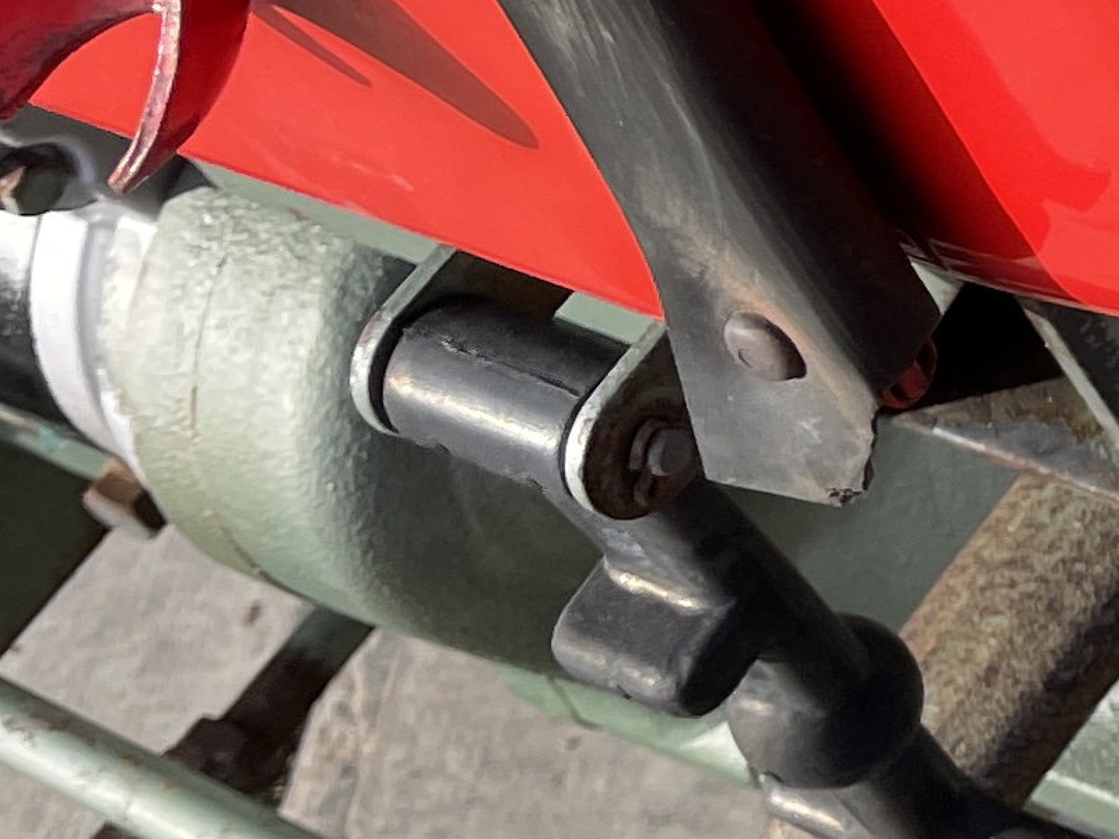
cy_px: 154
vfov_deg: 11.3
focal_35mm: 131
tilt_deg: -51.5
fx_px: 4235
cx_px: 2810
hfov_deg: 11.8
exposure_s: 1/855
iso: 32
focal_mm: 4.2
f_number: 1.6
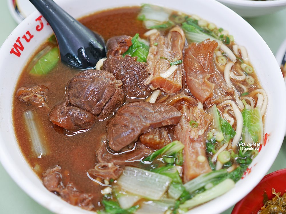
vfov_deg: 29.1
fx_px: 413
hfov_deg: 38.2
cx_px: 143
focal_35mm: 50
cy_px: 107
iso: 200
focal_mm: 25
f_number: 1.8
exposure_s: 1/100
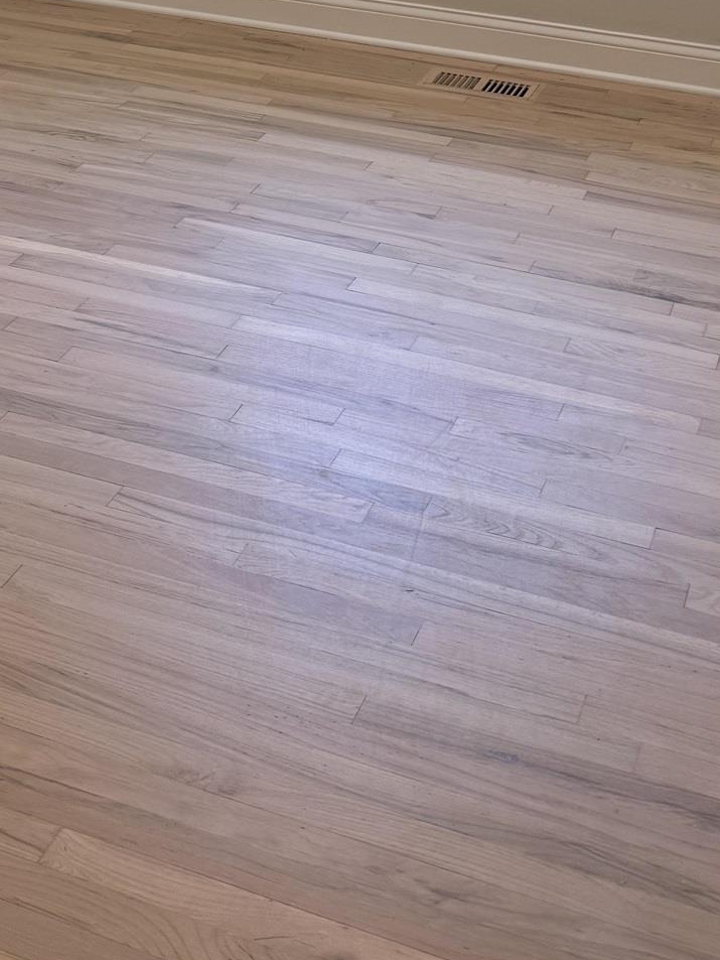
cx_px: 306
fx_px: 1608
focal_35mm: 58
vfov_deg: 29.9
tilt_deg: -13.4
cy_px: -93
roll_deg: -1.1
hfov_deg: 25.2
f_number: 1.78
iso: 80
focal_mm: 6.76
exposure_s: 1/124
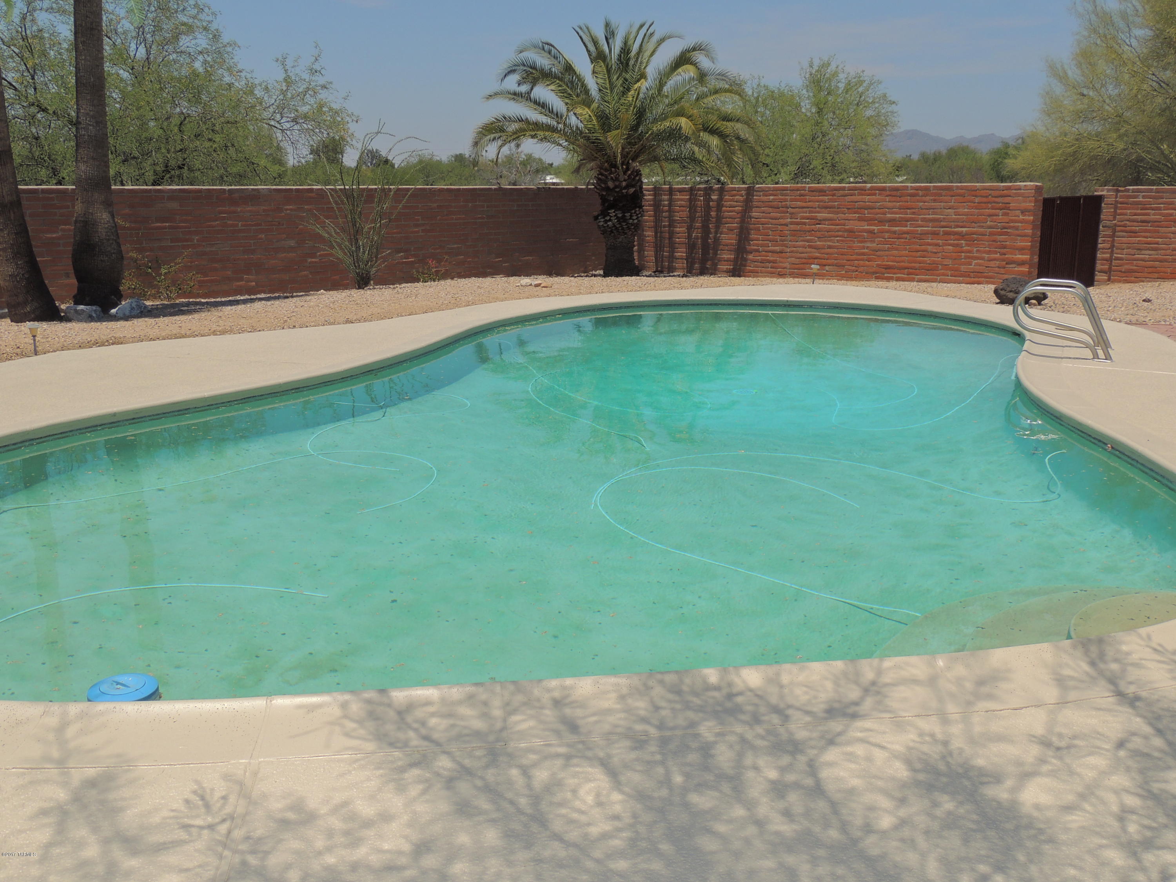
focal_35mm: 33
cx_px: 588
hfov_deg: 55.4
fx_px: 1121
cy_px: 441
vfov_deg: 42.9
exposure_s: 1/1250
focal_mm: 5.8
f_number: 4
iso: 100
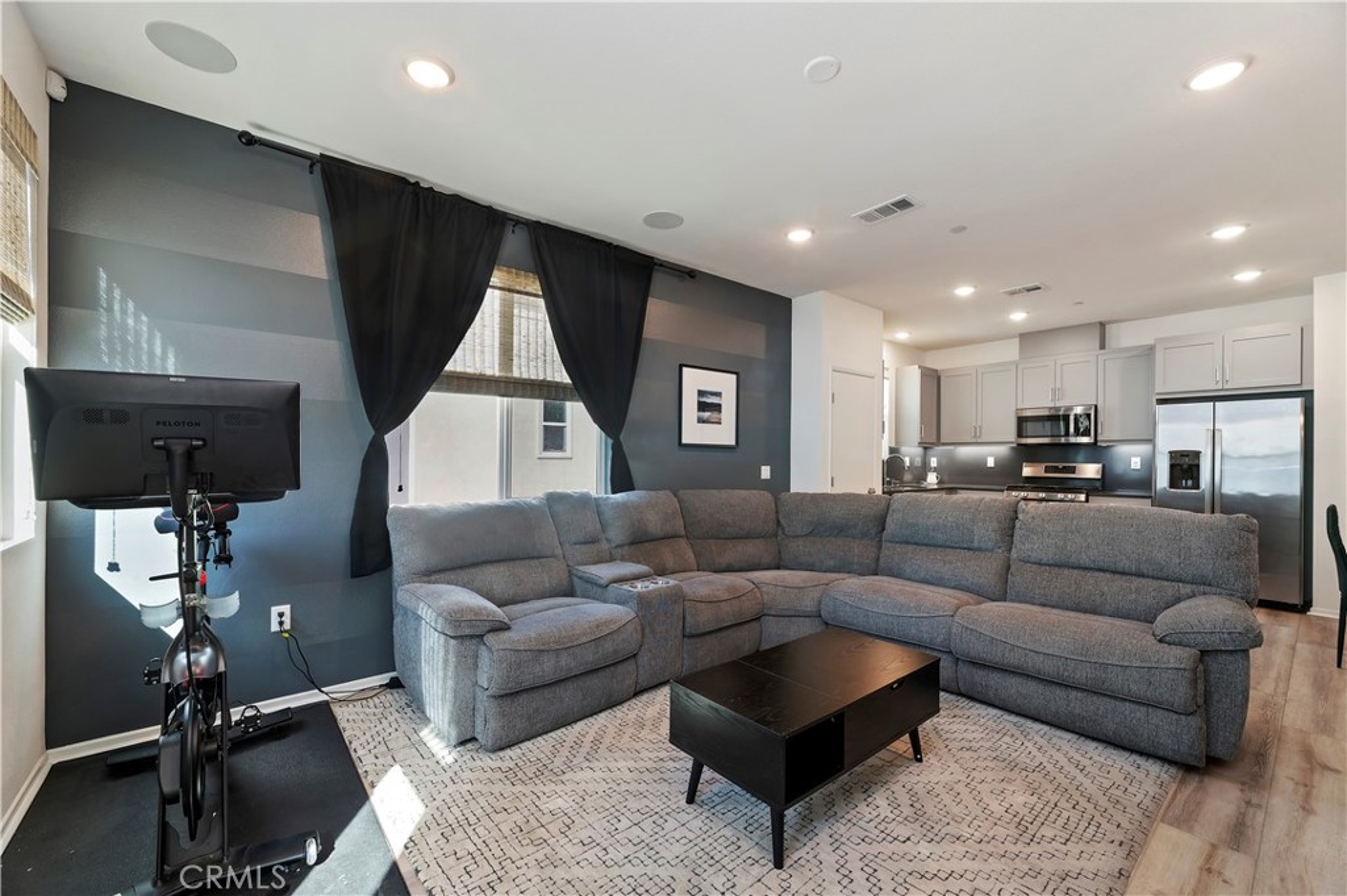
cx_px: 674
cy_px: 448
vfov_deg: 81.1
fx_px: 523
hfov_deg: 104.3
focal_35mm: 14
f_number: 10
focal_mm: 14
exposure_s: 1/10
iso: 500
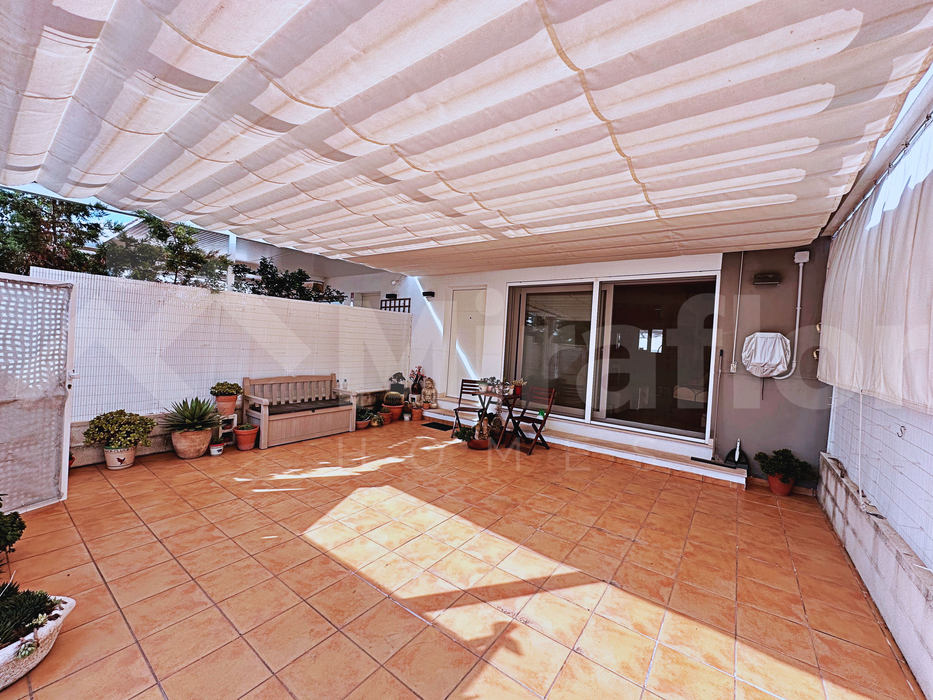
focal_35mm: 14
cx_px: 466
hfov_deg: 102.1
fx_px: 377
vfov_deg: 85.7
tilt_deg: -0.4
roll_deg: -2.8
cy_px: 350
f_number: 2.2
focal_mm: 2.22
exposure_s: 1/764
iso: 40
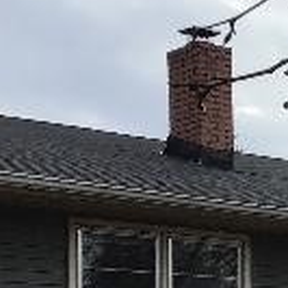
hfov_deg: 12.6
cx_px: 427
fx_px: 1242
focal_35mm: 132
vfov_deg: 12.8
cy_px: 381
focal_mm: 3.3
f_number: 2.4
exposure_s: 1/558
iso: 25
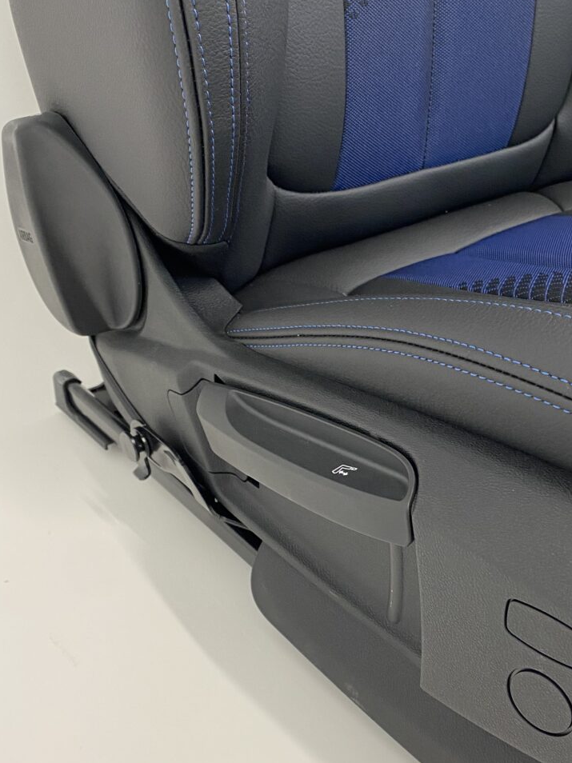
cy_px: 477
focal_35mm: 40
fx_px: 882
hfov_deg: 35.7
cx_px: 373
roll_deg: -2.8
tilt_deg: -36.6
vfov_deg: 46.4
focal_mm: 4.25
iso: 125
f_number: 1.8
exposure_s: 1/50
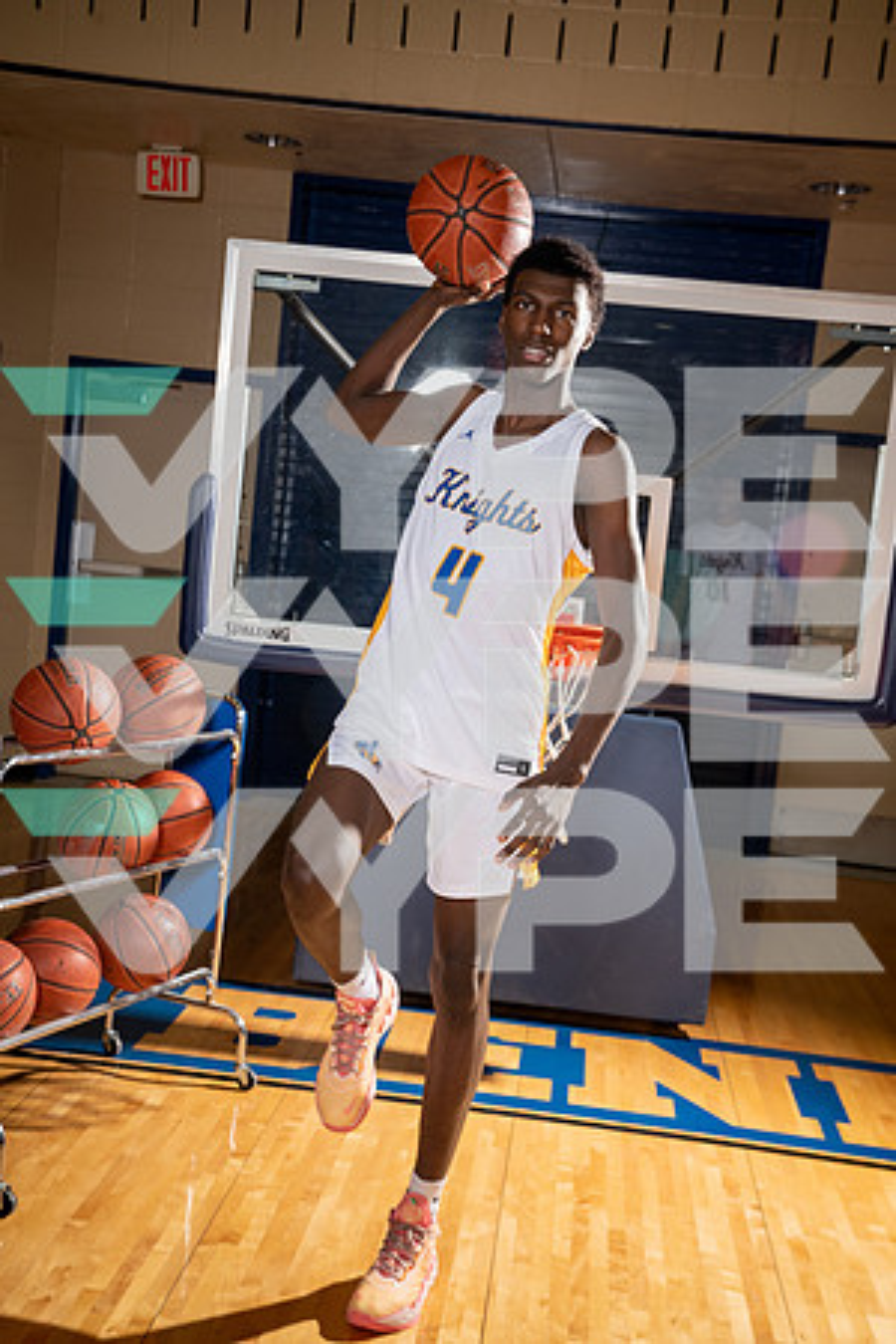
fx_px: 1829
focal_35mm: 49
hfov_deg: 27.5
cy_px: 672
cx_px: 448
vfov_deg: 40.3
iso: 640
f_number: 8
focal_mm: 49
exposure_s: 1/250
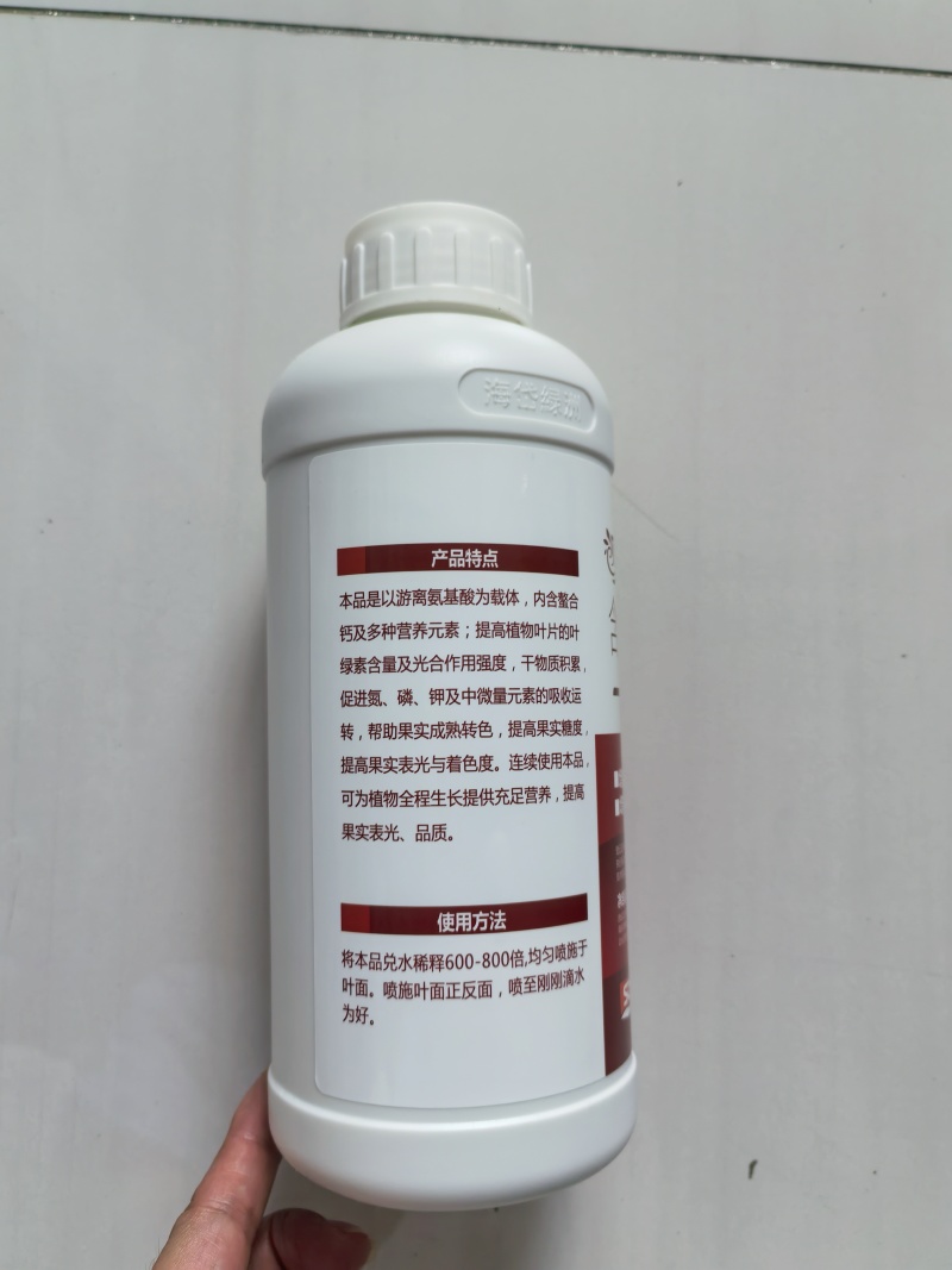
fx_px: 990
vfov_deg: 65.3
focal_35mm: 27
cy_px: 635
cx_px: 476
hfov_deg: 51.3
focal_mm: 5.52
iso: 64
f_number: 1.9
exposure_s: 1/50
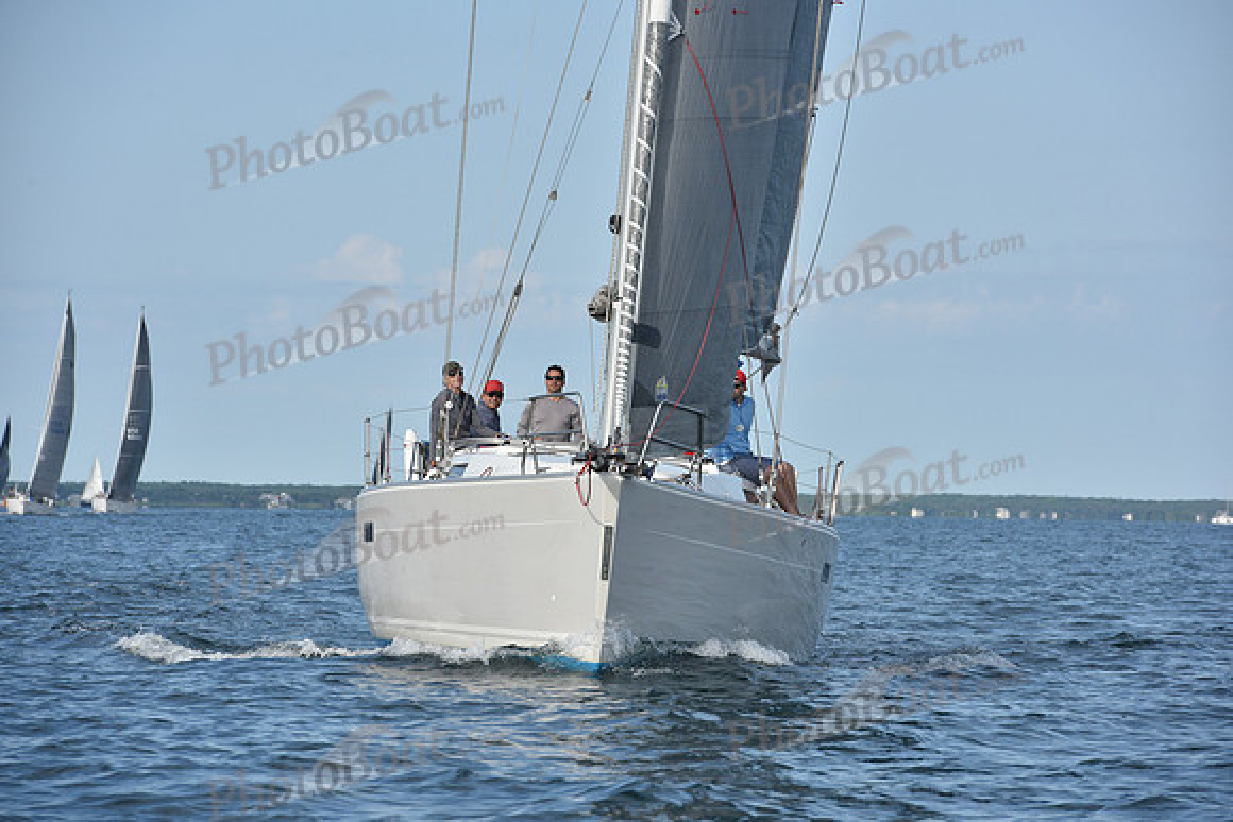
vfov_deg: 6.9
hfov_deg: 10.3
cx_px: 616
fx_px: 6851
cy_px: 411
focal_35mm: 200
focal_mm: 200
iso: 320
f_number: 9
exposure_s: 1/1000
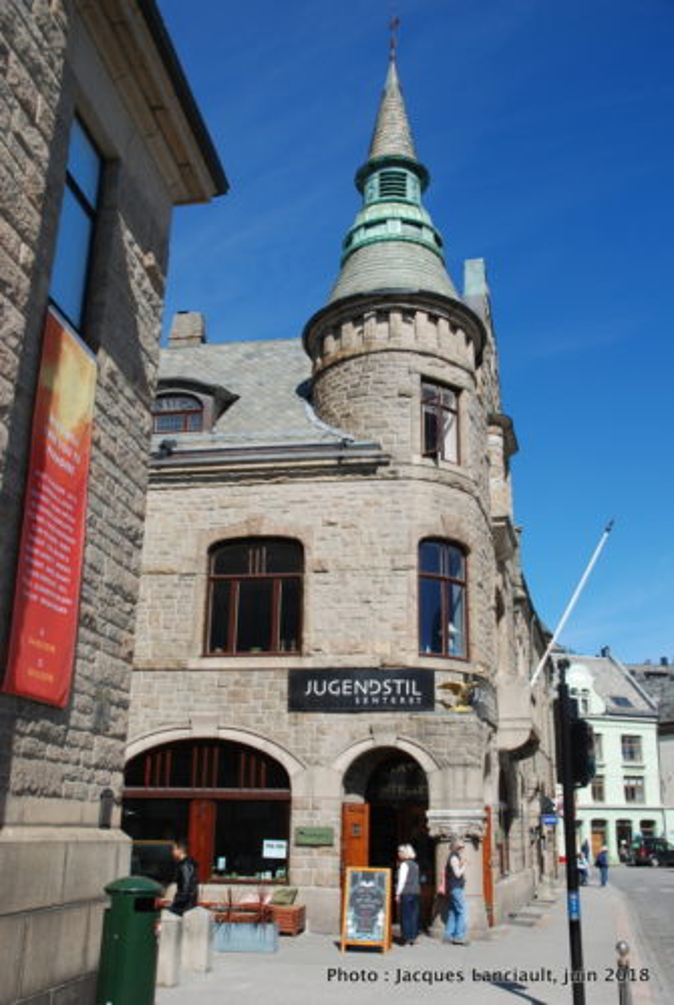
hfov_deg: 40.1
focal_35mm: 33
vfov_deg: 57.2
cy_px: 502
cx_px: 337
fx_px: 923
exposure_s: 1/250
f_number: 8
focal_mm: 22
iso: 100
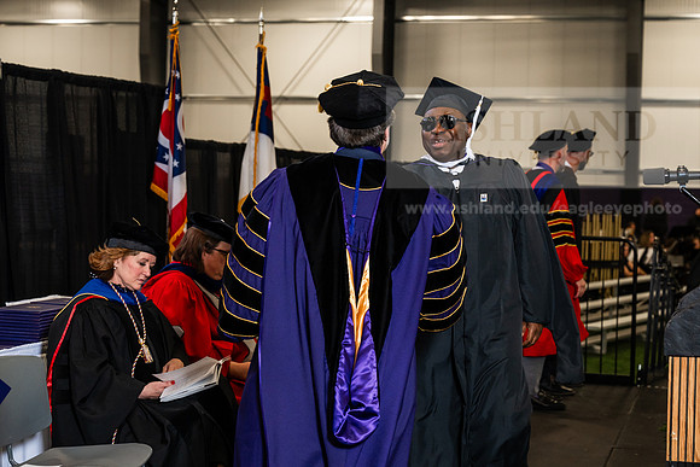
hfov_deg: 28.8
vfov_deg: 19.5
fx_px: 1361
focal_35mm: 70
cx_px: 350
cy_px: 234
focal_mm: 70
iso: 1250
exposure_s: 1/200
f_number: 5
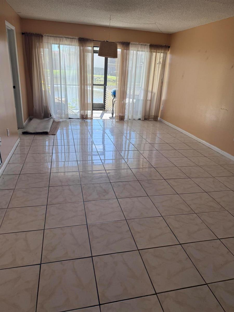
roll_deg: -3.4
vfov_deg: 71.6
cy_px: 156
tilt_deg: -19.7
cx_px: 117
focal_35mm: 24
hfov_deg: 56.8
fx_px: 216
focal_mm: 6.76
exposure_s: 1/345
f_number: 1.78
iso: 100
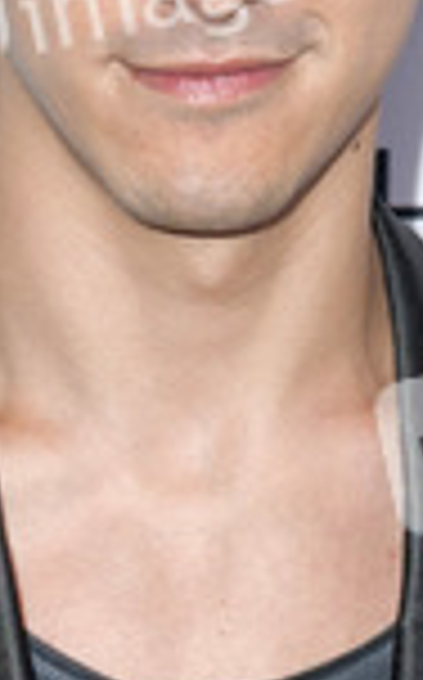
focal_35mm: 149
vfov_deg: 14.0
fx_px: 2756
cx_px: 200
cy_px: 203
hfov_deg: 8.8
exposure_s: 1/400
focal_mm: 55
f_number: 4.5
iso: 500
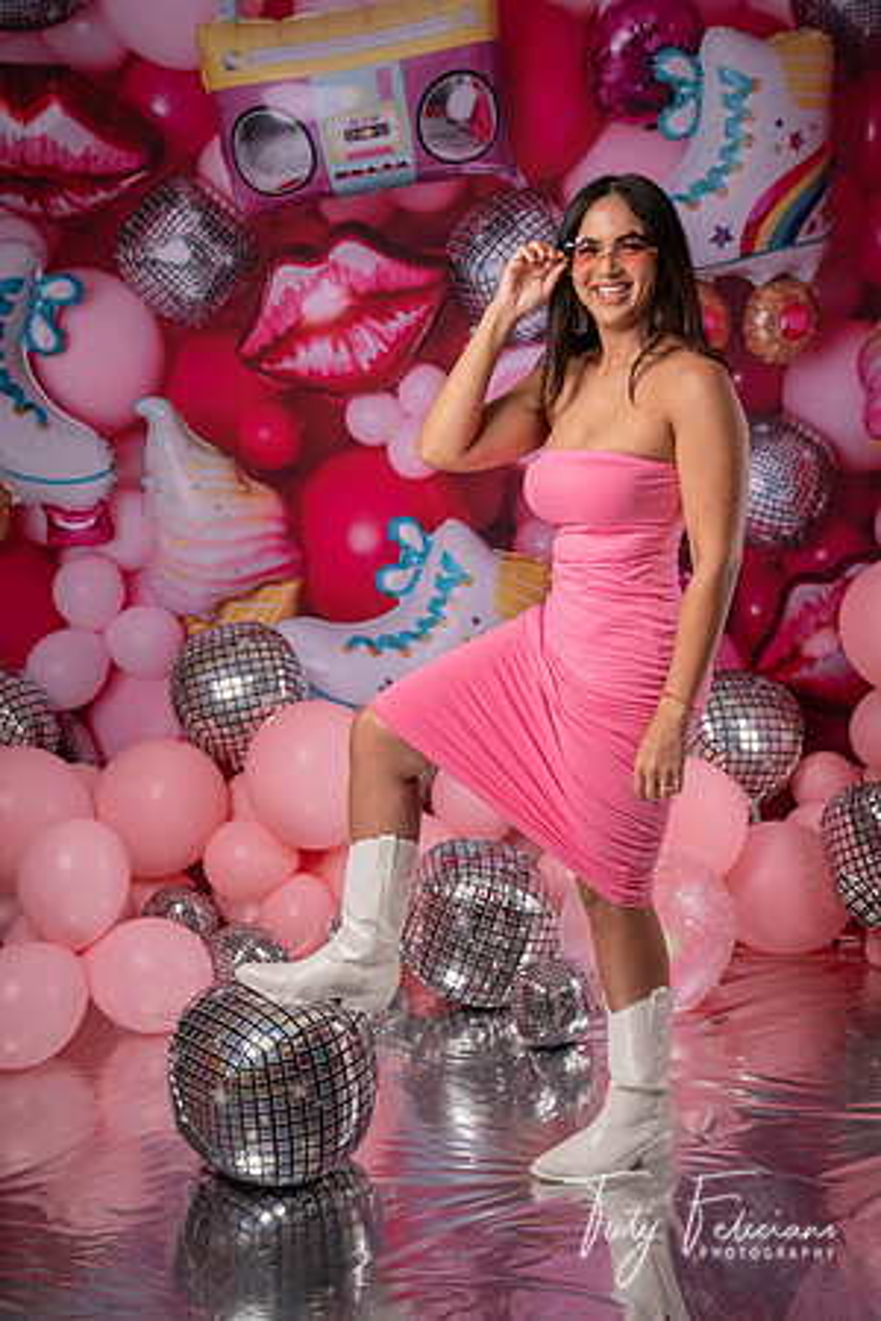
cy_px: 660
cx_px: 440
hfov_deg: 29.2
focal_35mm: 46
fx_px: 1688
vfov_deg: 42.7
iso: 250
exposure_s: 1/125
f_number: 6.3
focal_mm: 46
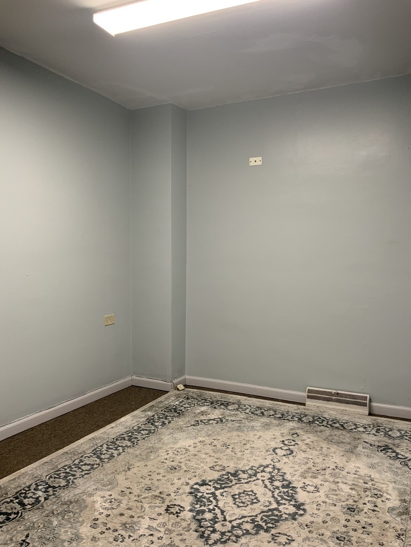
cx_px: 206
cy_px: 274
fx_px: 459
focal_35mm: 29
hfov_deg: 48.2
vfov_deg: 61.7
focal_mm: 3
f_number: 1.8
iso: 64
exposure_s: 1/60
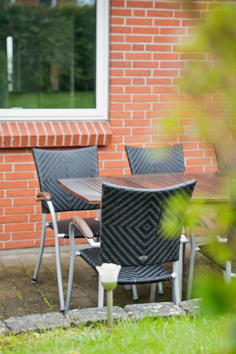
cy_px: 177
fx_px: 688
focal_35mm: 70
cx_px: 118
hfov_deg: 19.5
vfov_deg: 28.8
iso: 400
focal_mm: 70
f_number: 3.2
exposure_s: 1/160
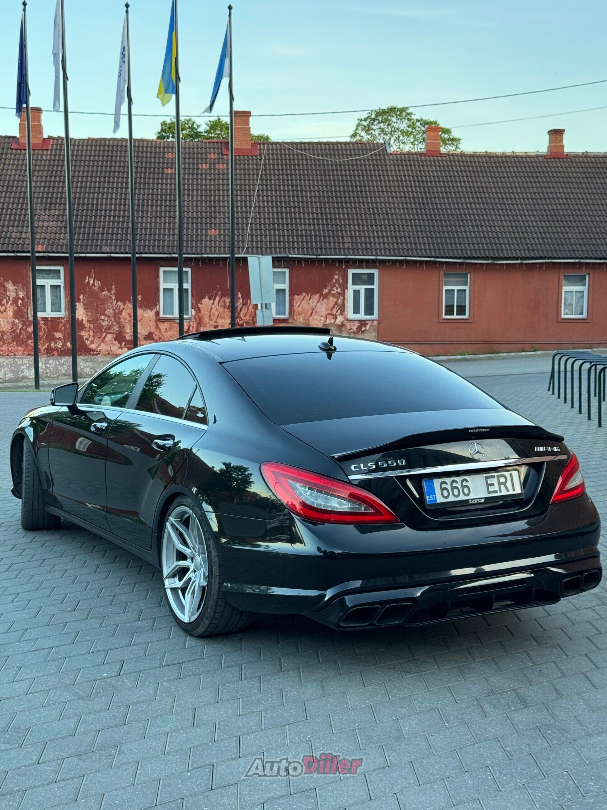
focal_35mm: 48
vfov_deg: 39.7
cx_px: 304
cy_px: 405
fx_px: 1122
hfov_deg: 30.3
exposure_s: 1/121
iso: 50
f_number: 1.78
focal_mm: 6.76
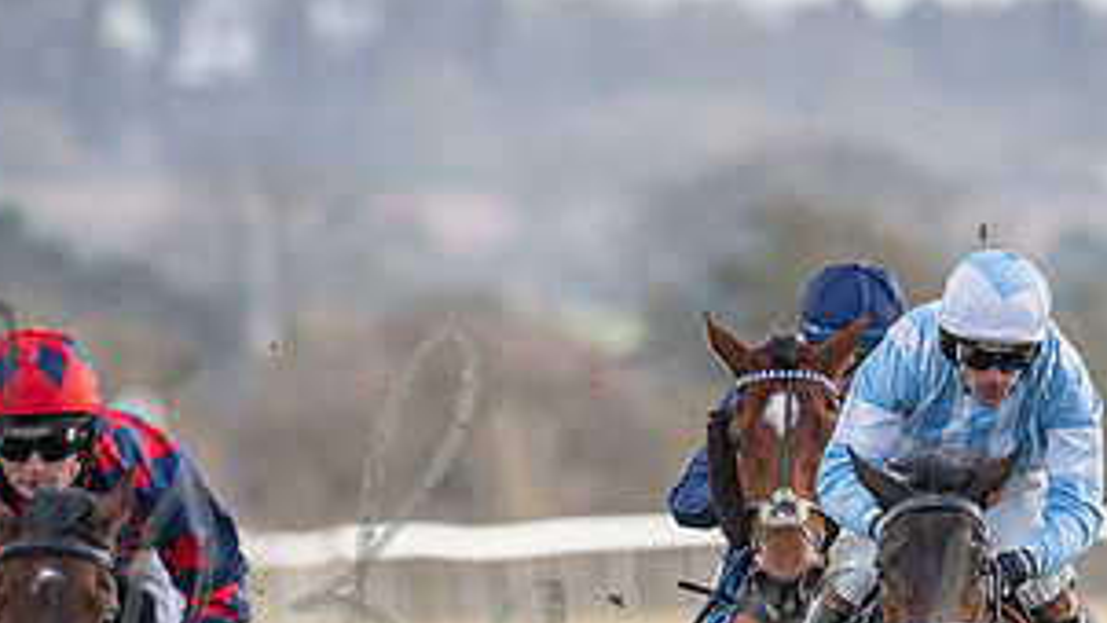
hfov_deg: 1.5
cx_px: 644
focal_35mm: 1406
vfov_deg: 0.9
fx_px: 41278
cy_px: 579
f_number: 5
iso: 800
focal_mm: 400
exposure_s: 1/2000
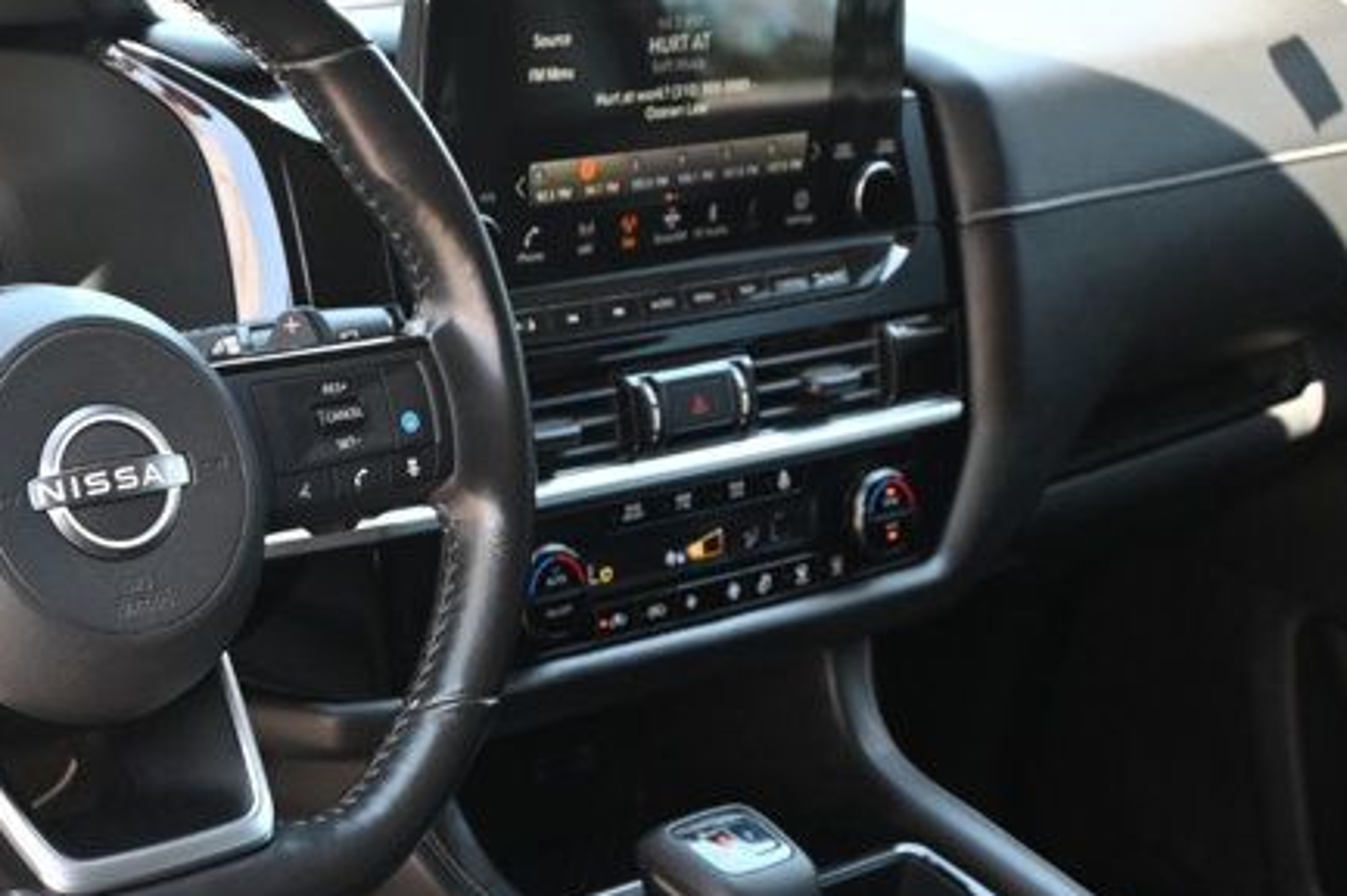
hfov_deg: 27.8
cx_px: 240
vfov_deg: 18.8
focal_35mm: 71
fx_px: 2654
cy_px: 800
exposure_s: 1/125
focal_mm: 20
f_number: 3.8
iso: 500
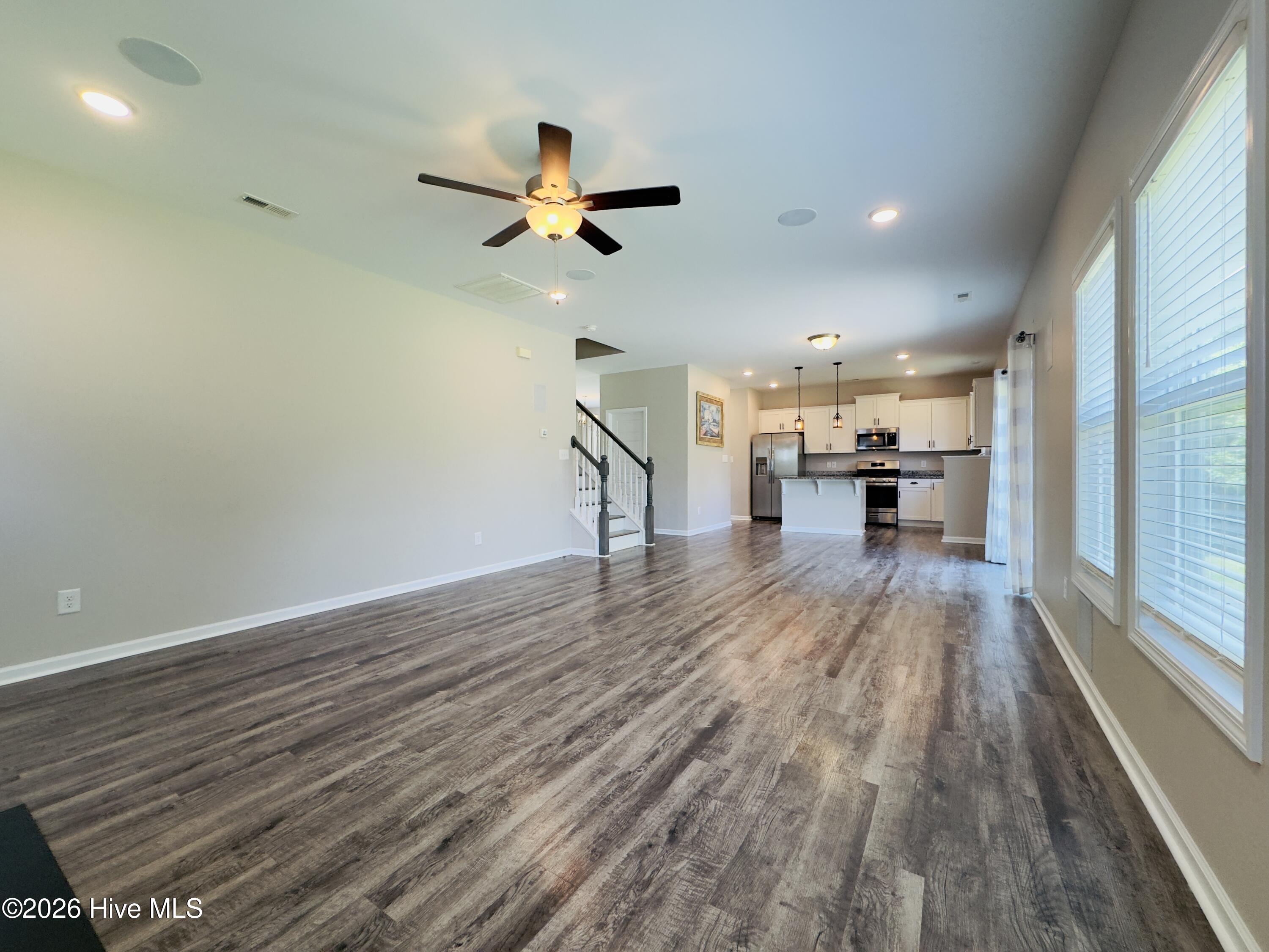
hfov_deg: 102.1
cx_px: 634
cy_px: 476
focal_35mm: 14
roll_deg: -0.3
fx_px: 513
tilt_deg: -1.9
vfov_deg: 85.7
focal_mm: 2.22
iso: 160
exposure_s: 1/120
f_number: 2.2
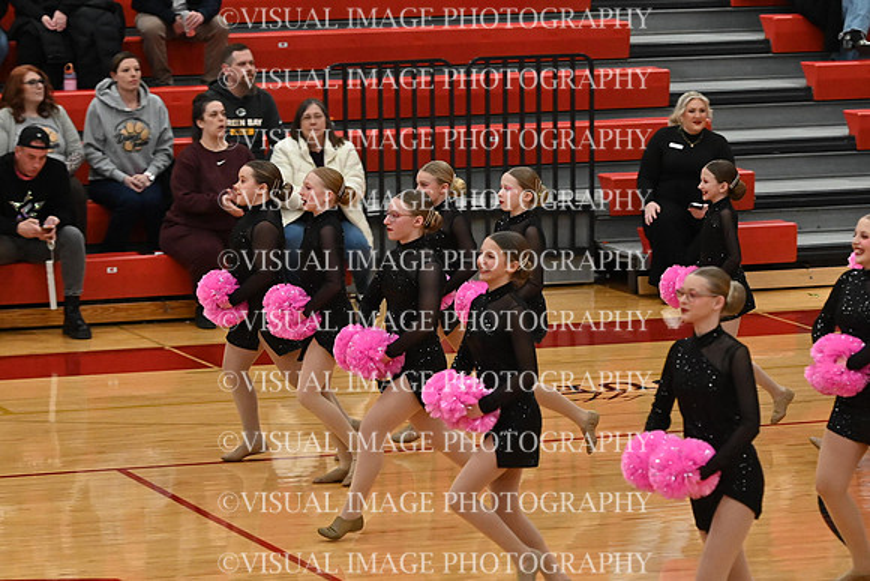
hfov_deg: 10.2
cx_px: 435
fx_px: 4883
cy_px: 290
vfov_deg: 6.8
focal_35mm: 202
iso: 6400
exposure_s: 1/400
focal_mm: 135
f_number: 4
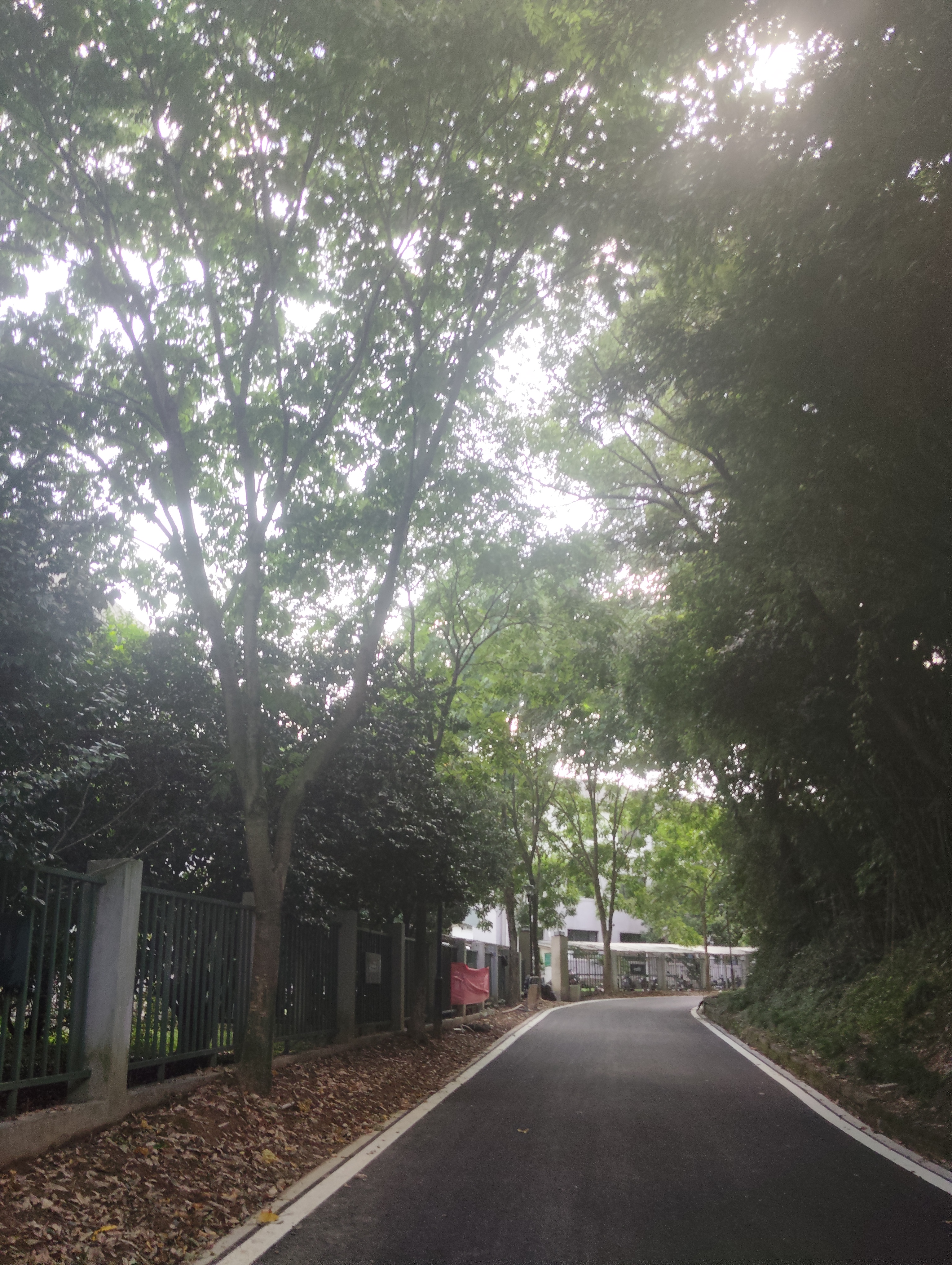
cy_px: 632
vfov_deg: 61.6
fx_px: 1061
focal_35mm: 29
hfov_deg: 48.3
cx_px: 476
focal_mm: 4.25
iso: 50
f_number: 1.8
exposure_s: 1/104
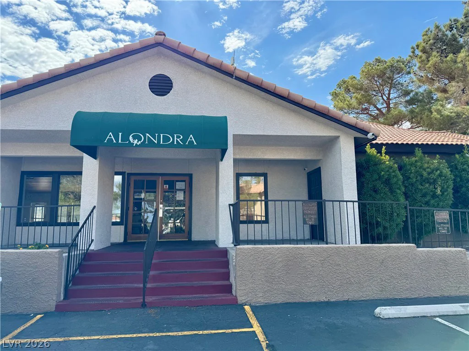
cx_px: 234
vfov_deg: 56.8
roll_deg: +0.2
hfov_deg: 71.6
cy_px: 176
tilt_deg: +7.9
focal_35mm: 24
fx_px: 325
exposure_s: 1/2041
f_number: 1.78
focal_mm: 6.76
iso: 80
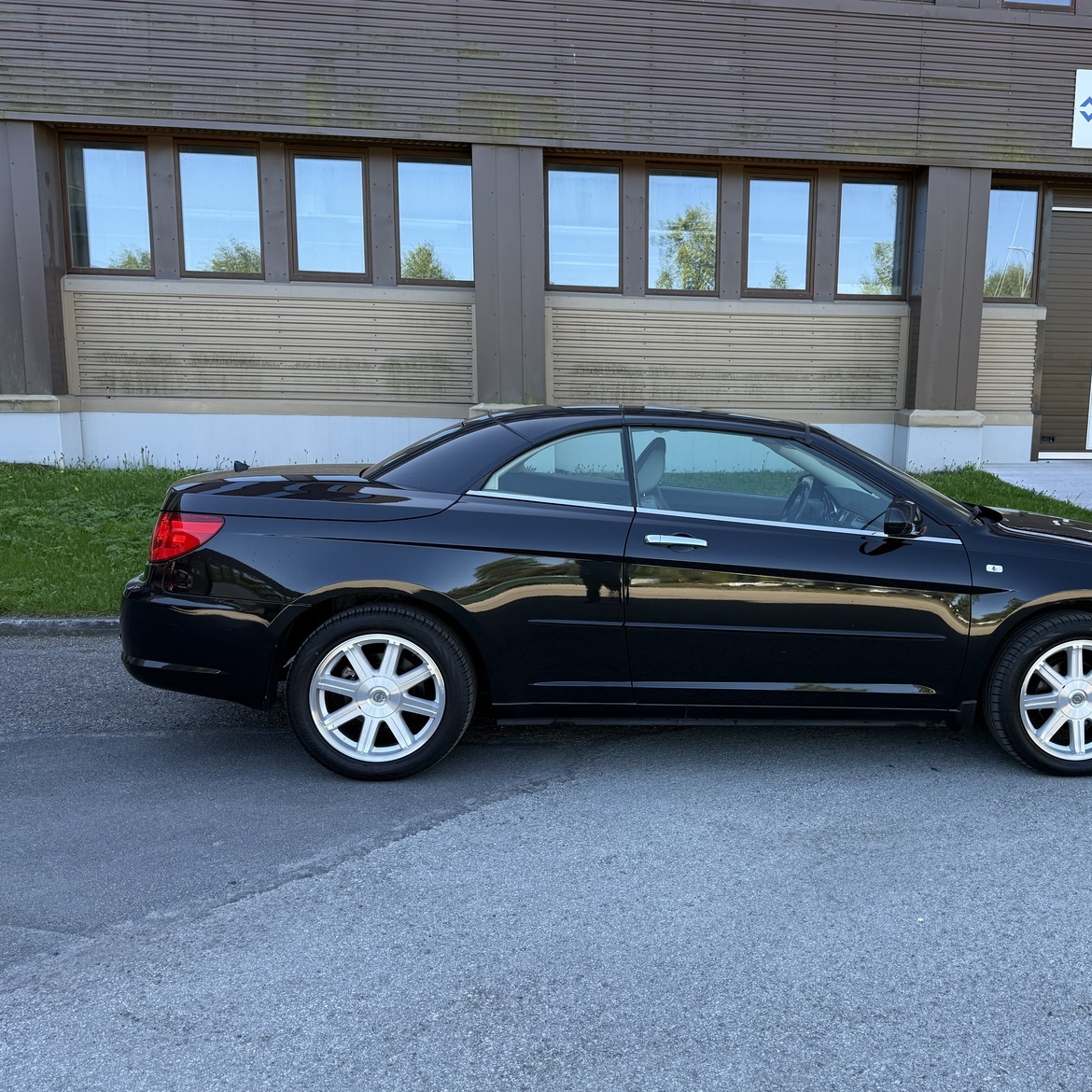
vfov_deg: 55.6
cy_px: 544
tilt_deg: -8.9
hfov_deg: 54.8
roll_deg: -2.0
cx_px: 706
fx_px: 1035
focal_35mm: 29
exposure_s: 1/478
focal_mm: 6.76
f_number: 1.78
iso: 80
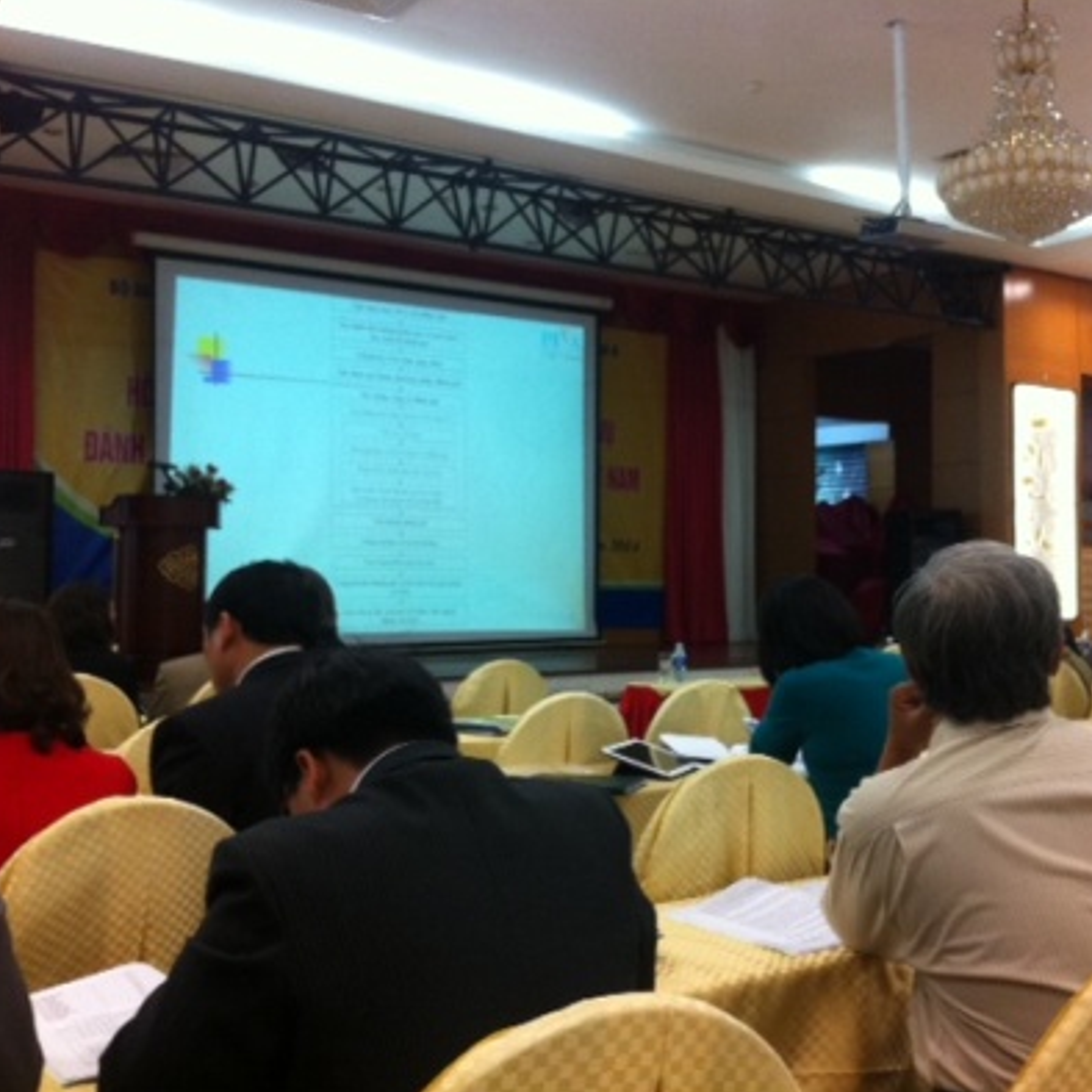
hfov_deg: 39.8
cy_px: 543
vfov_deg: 40.0
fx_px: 1499
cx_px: 685
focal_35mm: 42
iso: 160
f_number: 2.8
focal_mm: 3.85
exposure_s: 1/15
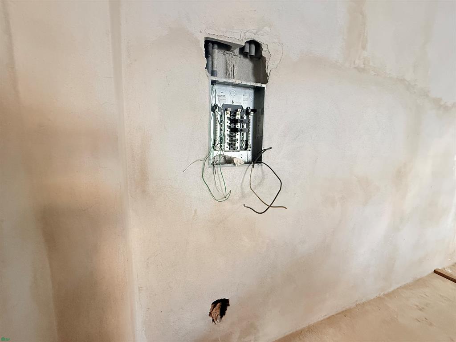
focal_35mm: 14
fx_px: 184
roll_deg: -1.9
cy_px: 171
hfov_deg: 102.1
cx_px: 228
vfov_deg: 85.7
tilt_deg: -7.6
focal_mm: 2.22
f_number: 2.2
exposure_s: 1/96
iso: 320
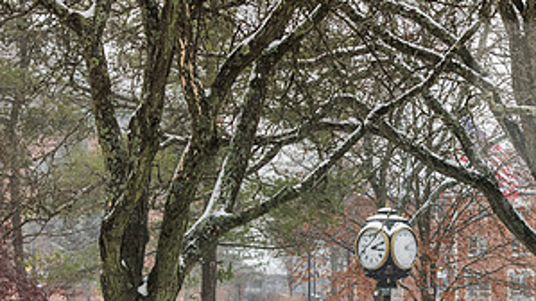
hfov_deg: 11.7
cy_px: 239
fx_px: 2600
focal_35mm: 183
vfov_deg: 6.6
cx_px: 419
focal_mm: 90
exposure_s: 1/250
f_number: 5
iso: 500
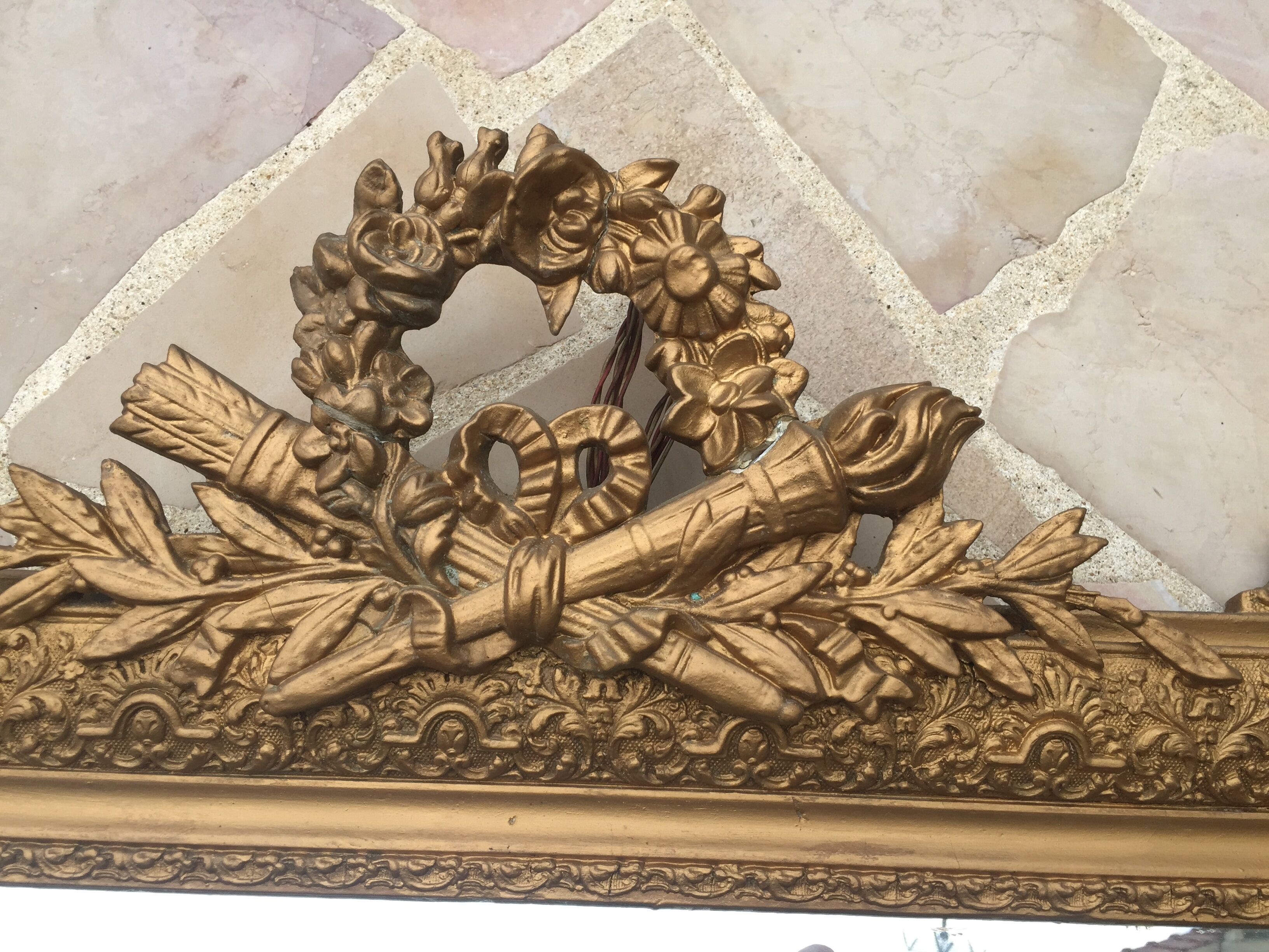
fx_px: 1063
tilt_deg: -54.0
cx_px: 634
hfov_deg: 61.7
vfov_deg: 48.2
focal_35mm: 29
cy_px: 476
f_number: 2.2
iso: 32
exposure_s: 1/760
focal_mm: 4.15
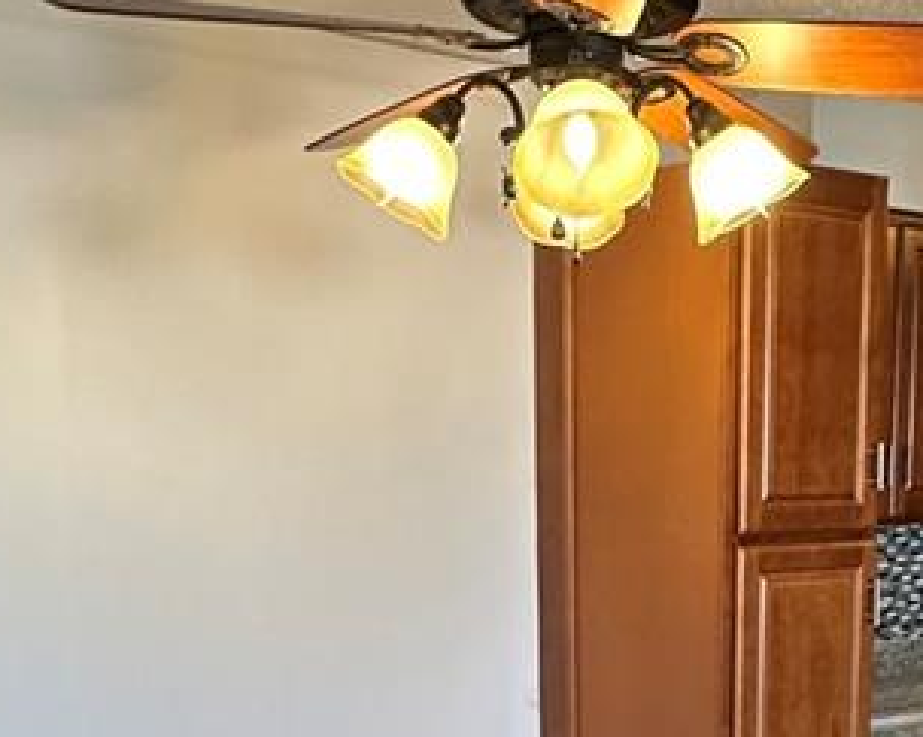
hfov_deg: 34.3
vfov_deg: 26.9
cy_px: 688
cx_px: 647
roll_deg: -0.2
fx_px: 1475
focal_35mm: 54
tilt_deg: -9.0
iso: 400
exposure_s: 1/60
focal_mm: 2.22
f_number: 2.2
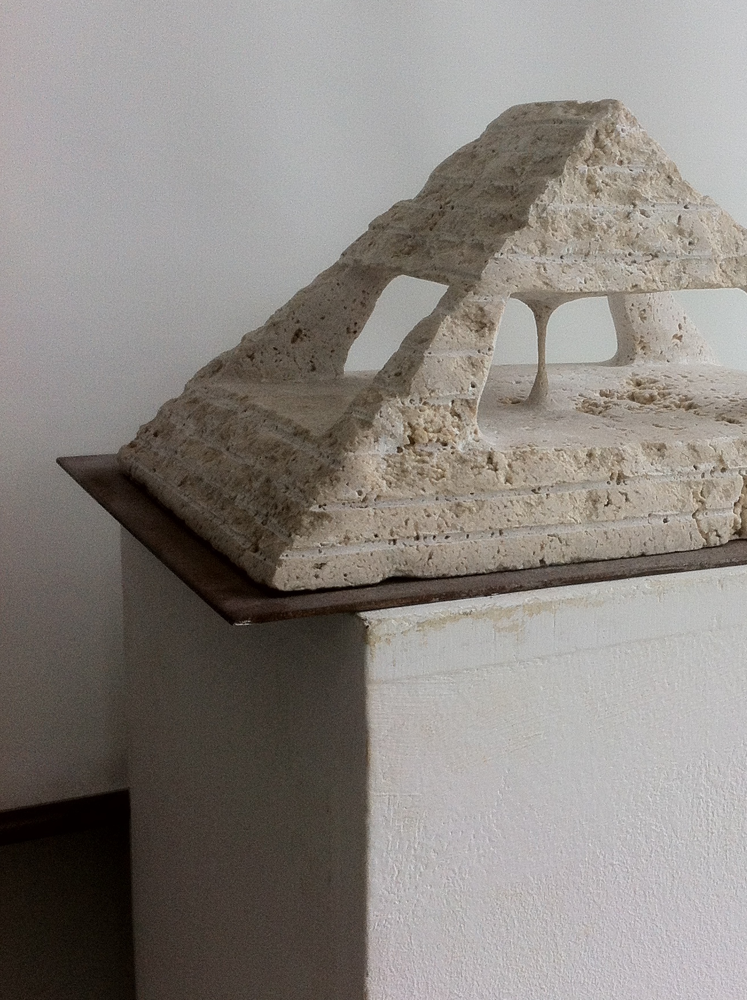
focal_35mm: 52
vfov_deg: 36.9
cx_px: 553
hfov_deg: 27.6
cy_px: 465
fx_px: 1500
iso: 80
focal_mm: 3.85
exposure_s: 1/238
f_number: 2.8
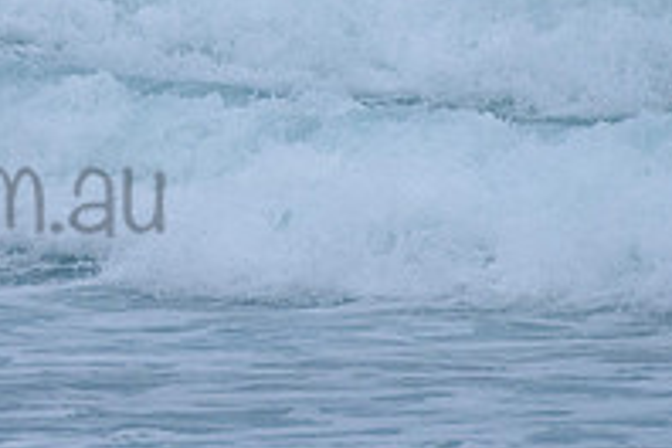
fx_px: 33523
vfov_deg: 0.8
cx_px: -191
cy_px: 8
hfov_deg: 1.1
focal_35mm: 1796
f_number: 5.6
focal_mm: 500
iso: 1800
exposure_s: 1/2000
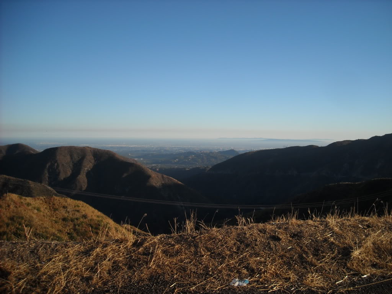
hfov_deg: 52.6
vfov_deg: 40.7
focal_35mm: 35
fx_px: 396
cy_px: 147
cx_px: 196
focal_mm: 5.7
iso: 67
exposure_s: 1/250
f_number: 5.6
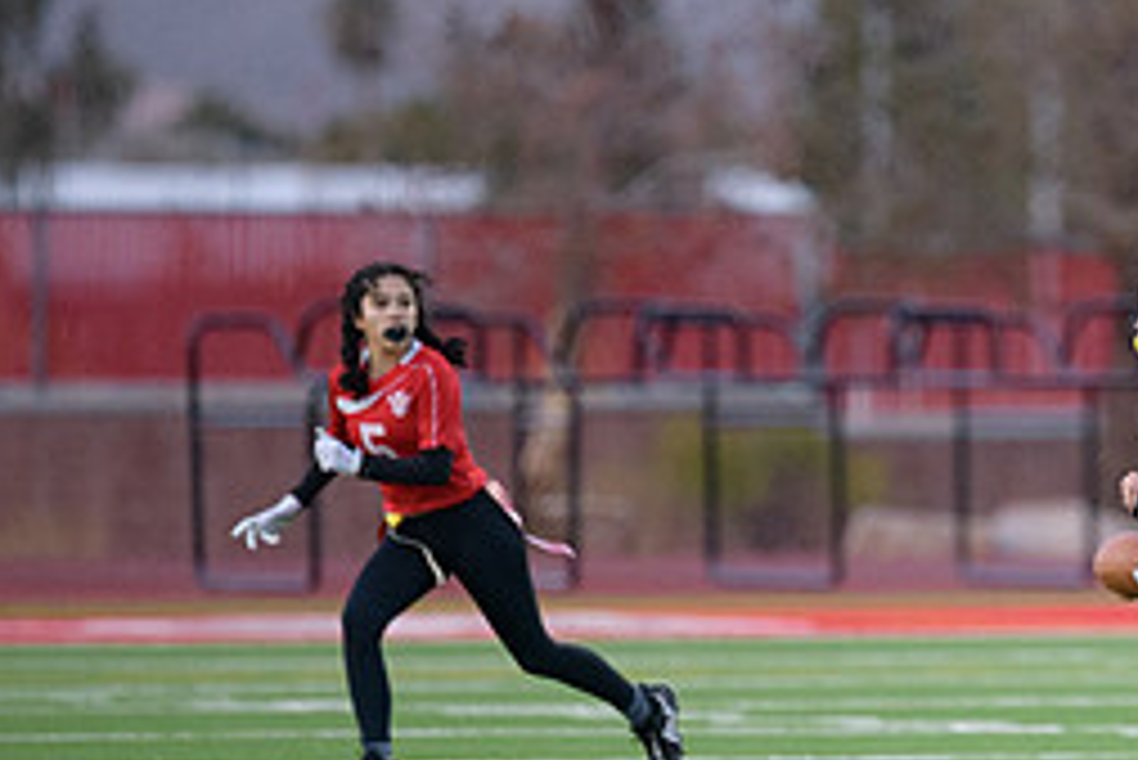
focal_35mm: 689
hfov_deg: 3.0
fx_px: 21792
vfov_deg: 2.0
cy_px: 560
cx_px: 1138
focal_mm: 300
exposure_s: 1/3200
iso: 5600
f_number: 2.8
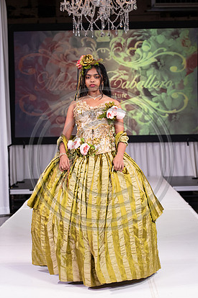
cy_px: 158
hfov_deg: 15.7
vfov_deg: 23.4
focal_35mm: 87
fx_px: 720
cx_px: 101
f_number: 5.6
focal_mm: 80
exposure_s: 1/400
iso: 2000
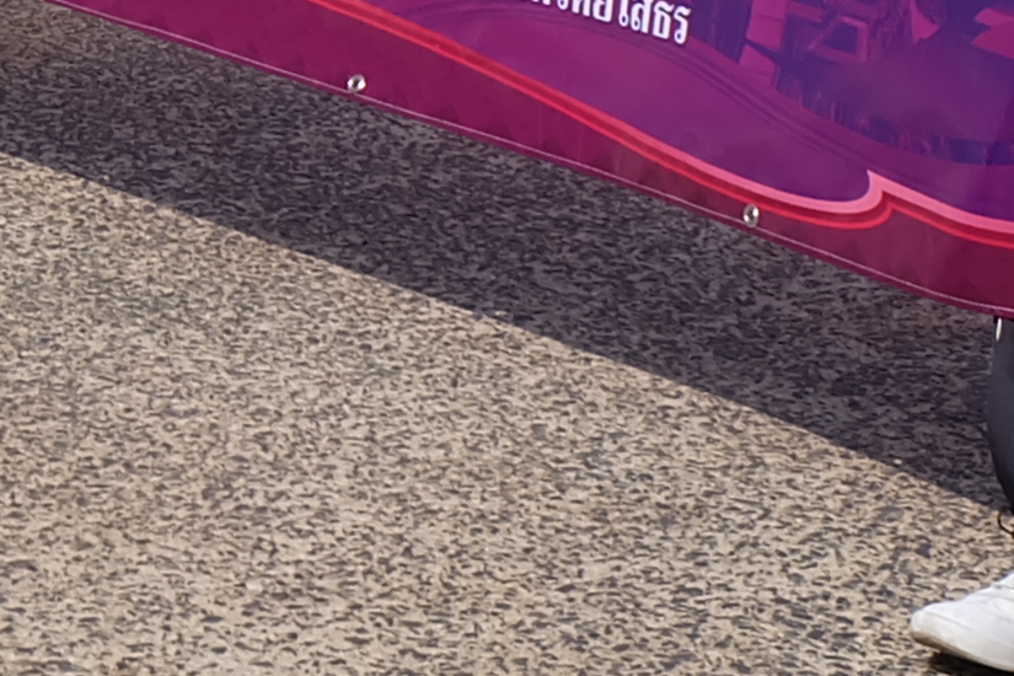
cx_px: -556
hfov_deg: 10.4
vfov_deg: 6.9
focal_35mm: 190
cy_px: -890
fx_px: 5351
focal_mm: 21.1
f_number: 9
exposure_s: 1/350
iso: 200
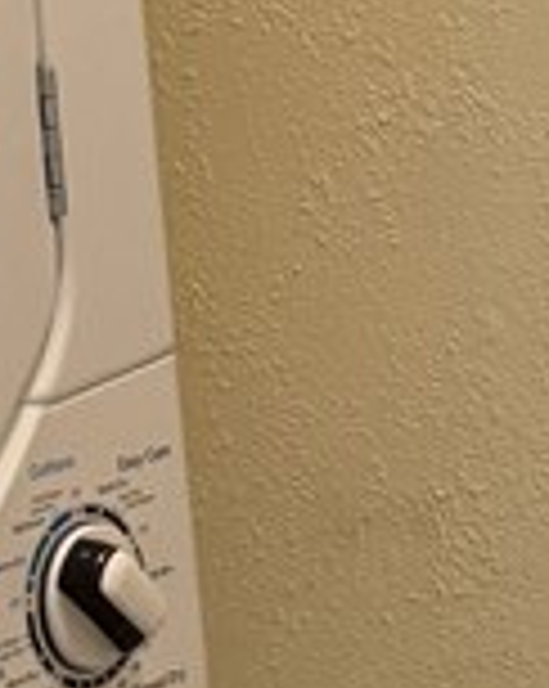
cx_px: 1508
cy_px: 324
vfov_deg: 12.3
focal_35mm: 157
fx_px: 3195
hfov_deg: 8.6
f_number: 1.78
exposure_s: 1/60
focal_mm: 6.76
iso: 160
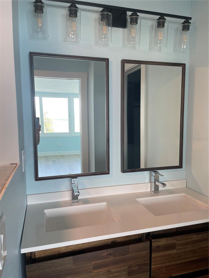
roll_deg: +0.3
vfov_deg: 67.3
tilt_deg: -5.8
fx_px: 209
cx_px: 104
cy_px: 139
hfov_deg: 53.1
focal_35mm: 26
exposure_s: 1/120
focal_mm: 4.2
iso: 80
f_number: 1.6
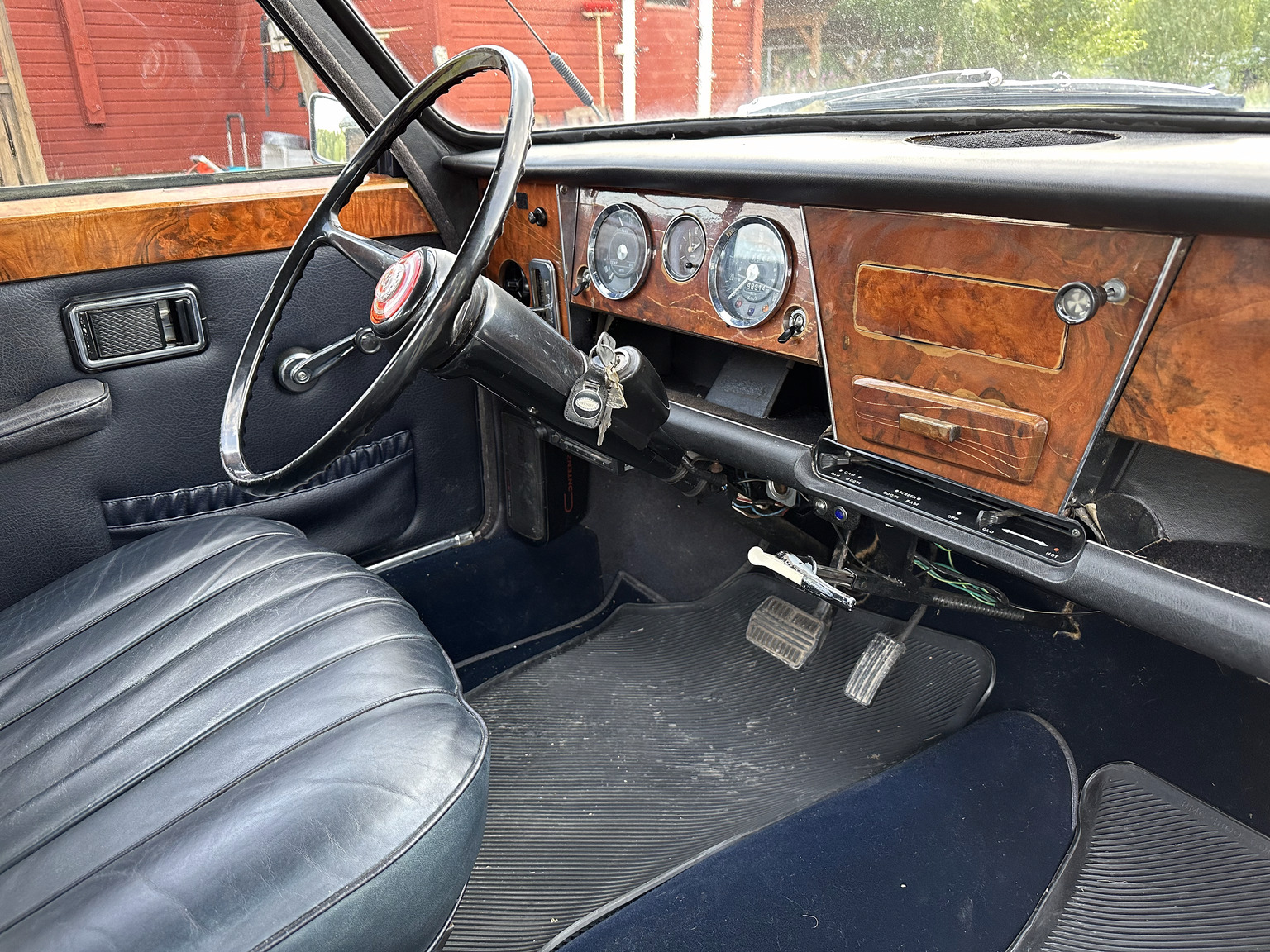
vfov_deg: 56.8
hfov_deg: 71.6
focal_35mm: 24
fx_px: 881
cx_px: 635
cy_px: 476
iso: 250
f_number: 1.78
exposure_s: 1/89
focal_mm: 6.86
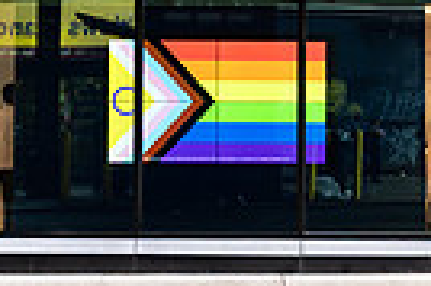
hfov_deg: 17.4
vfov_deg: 11.5
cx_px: 249
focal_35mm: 118
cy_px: 22
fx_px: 1411
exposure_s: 1/10
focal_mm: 25.5
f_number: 4
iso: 100
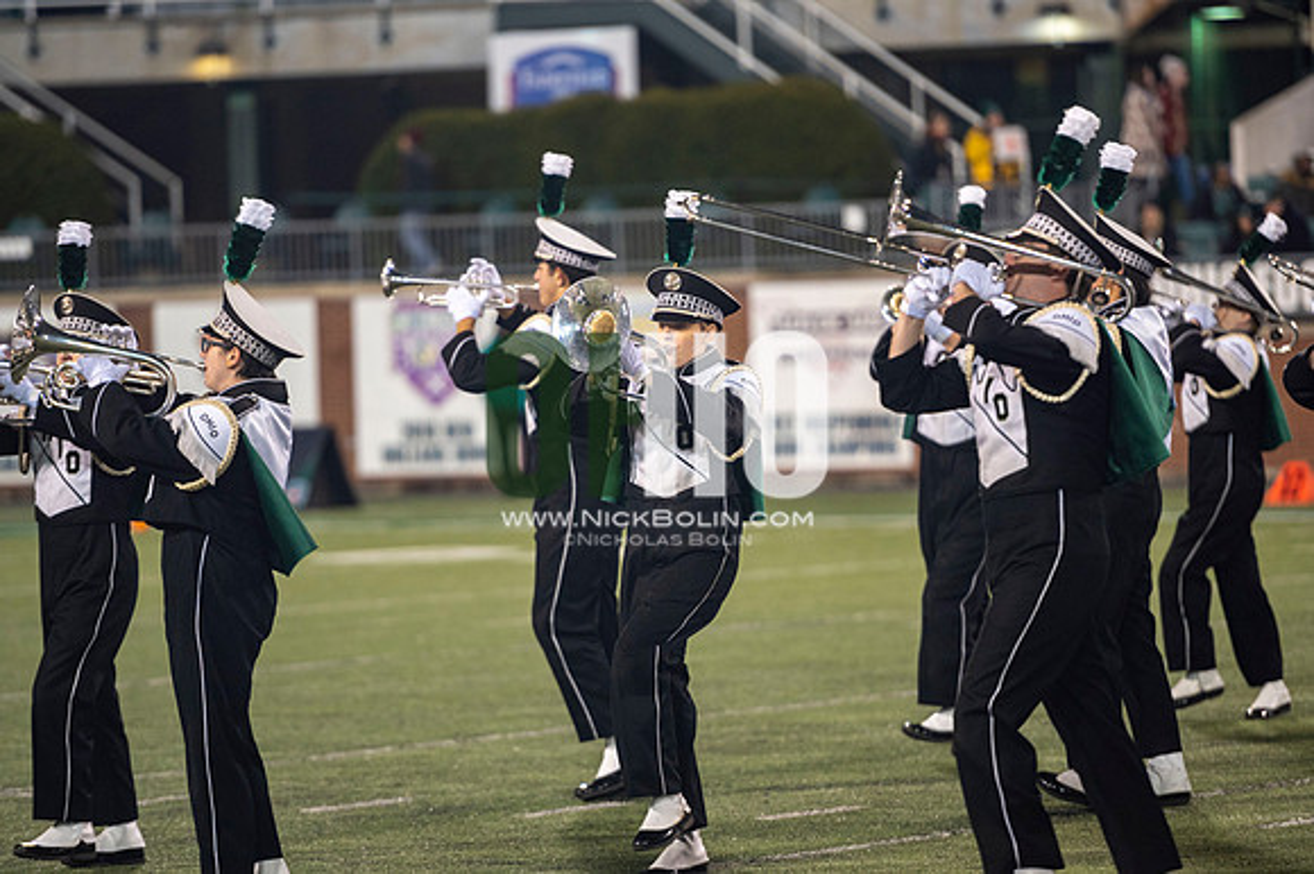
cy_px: 437
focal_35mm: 200
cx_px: 657
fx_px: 7296
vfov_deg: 6.9
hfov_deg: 10.3
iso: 1000
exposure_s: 1/500
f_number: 2.8
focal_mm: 200
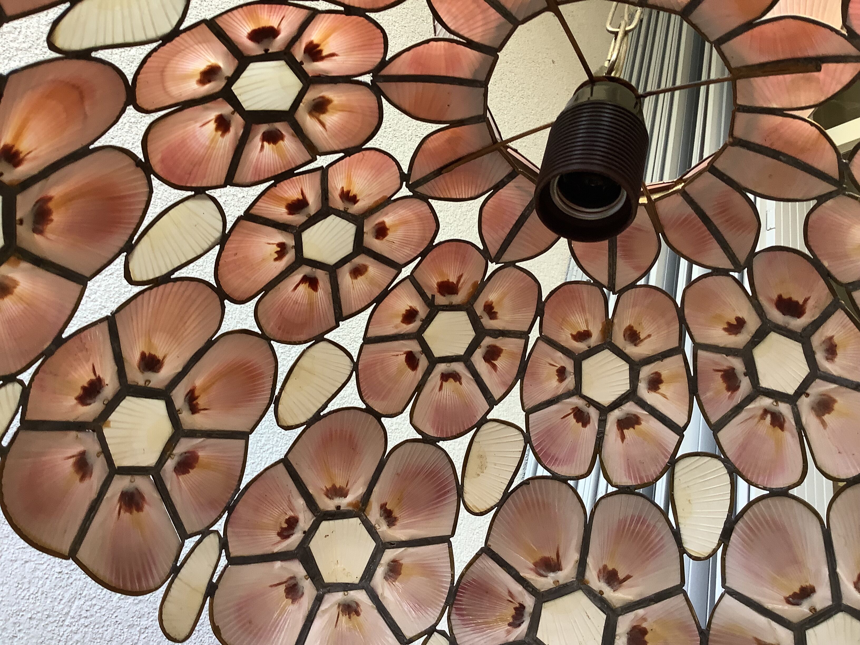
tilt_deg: +37.1
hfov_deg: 58.4
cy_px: 322
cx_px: 430
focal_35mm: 31
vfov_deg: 45.4
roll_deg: -20.8
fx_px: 770
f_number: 2.4
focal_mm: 3.3
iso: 64
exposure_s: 1/50
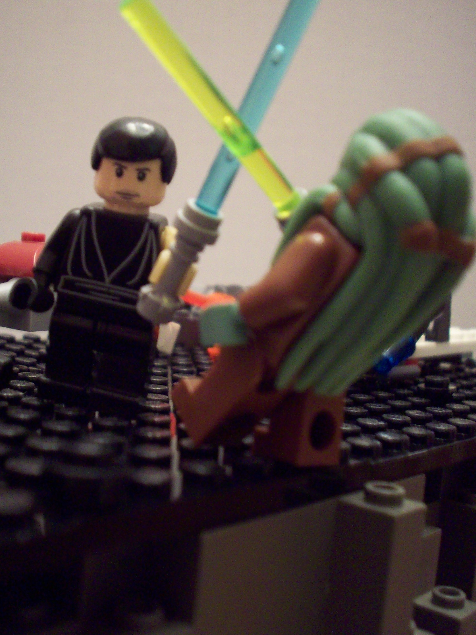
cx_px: 209
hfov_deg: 33.6
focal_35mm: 43
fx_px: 789
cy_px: 303
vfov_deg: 43.8
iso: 200
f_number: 2.8
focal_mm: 6.2
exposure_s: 1/8
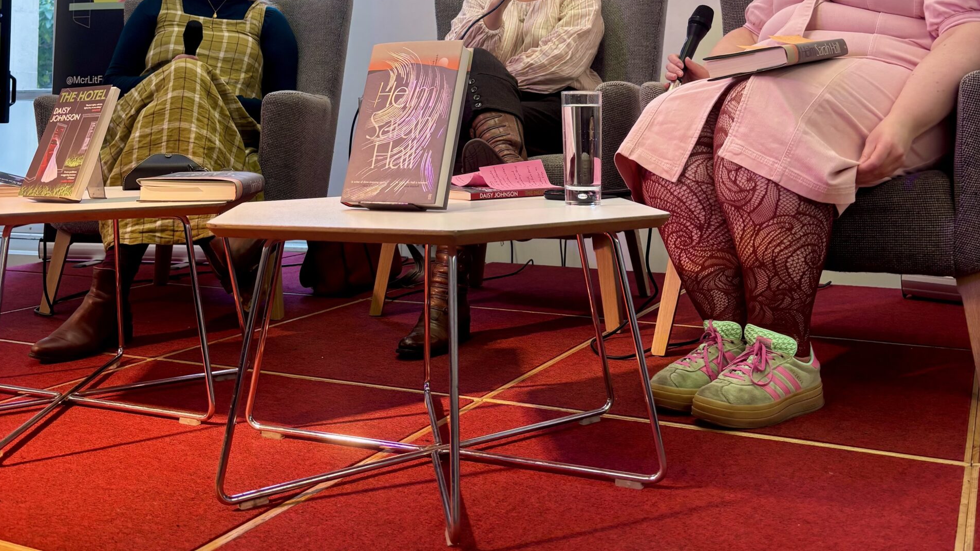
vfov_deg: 29.9
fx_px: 987
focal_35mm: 38
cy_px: 58
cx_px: 489
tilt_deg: +2.2
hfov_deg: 52.8
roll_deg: -1.0
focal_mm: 5.96
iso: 64
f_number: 1.6
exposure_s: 1/100
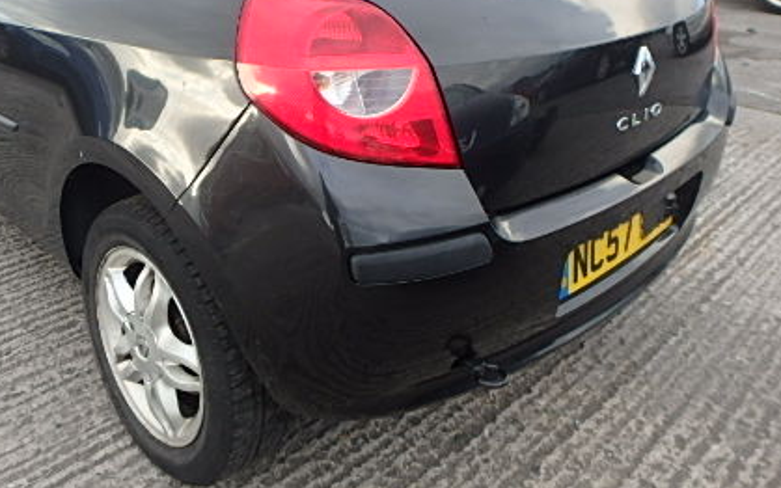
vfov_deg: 36.6
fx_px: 724
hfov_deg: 55.7
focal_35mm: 34
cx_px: 272
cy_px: 136
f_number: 3.5
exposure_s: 1/160
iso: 160
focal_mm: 3.7
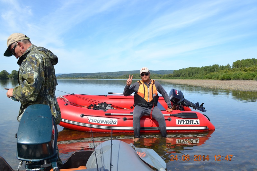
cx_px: 128
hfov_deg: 61.9
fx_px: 214
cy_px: 86
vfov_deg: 43.6
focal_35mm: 30
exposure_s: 1/250
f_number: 8
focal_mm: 20
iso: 100
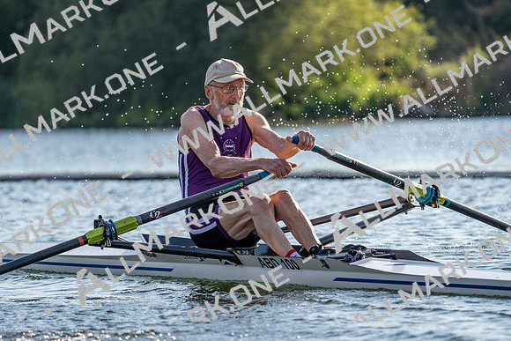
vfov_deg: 5.1
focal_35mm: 268
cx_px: 256
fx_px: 3805
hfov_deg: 7.7
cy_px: 170
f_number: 5.6
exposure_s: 1/1600
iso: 250
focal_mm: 268
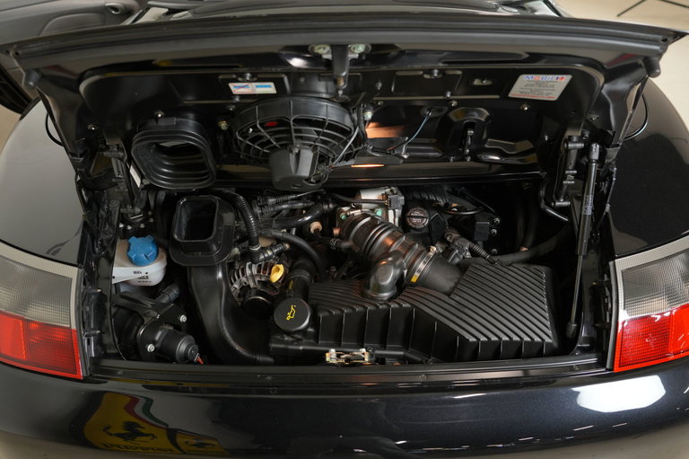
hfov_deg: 53.2
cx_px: 344
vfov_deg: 36.8
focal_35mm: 36
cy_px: 230
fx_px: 689
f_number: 3.2
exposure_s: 1/40
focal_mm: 24
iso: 400
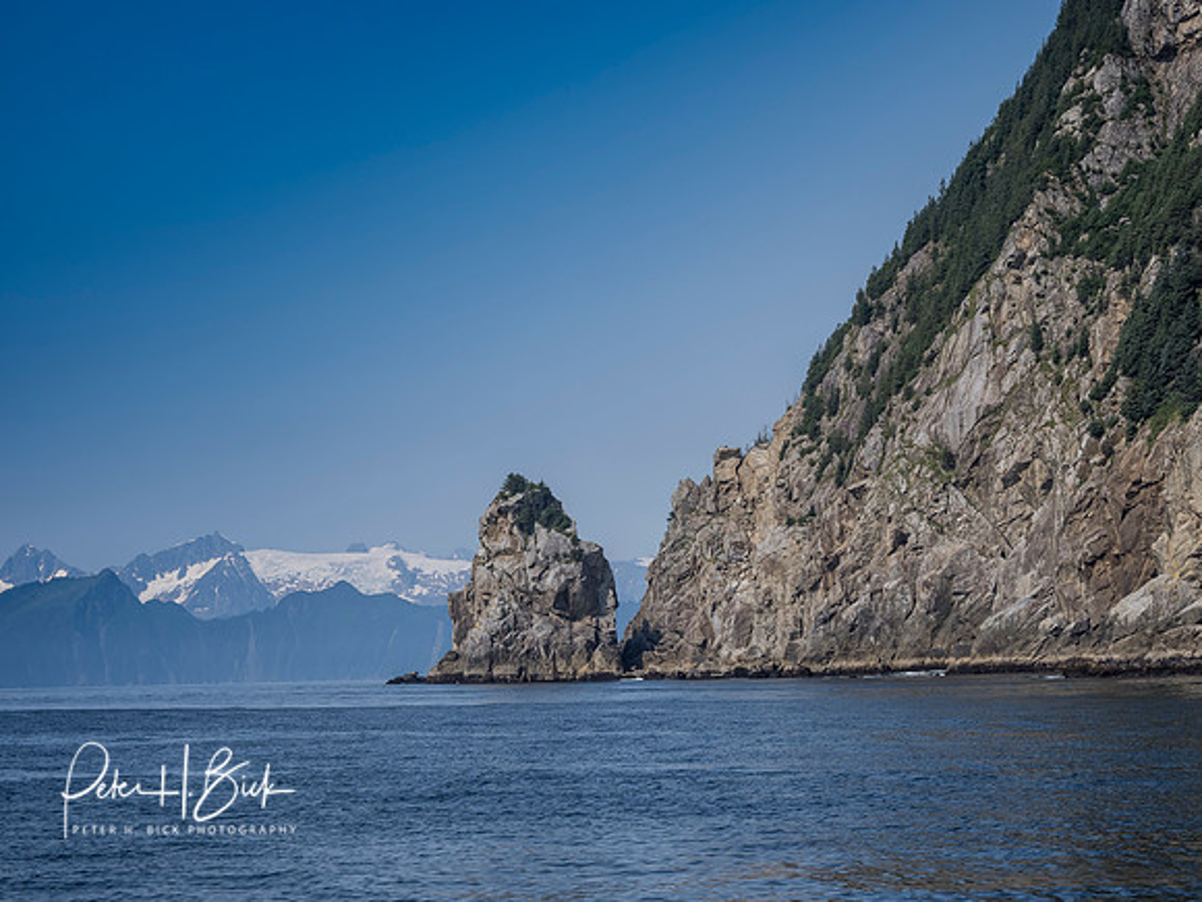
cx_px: 601
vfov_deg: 16.8
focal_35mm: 88
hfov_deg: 22.3
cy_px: 451
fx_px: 3056
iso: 250
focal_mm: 44
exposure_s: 1/400
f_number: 8
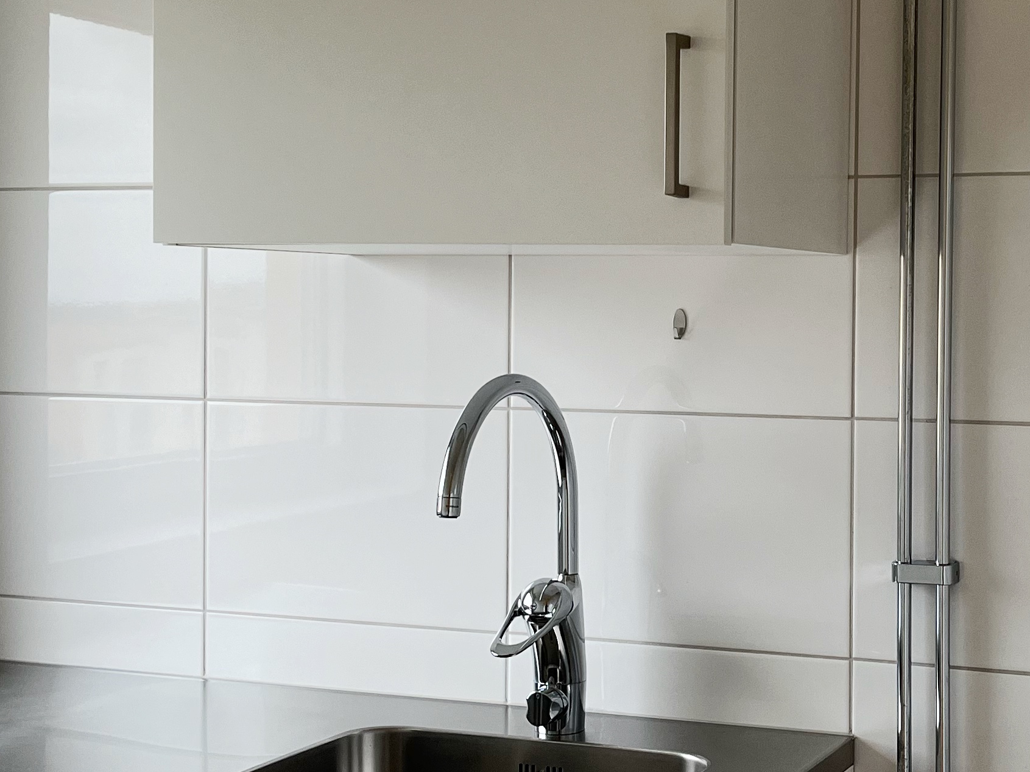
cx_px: 716
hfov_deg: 30.9
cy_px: 371
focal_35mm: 62
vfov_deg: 23.6
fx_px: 1845
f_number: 1.6
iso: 100
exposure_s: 1/121
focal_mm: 5.1
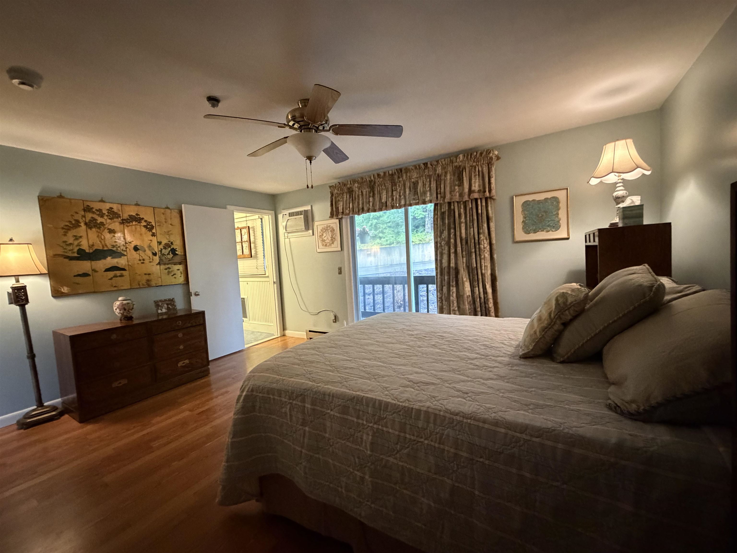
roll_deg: +2.5
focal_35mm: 14
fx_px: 298
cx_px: 368
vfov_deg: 85.7
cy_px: 276
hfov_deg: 102.1
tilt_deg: -4.3
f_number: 2.2
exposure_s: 1/40
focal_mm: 2.22
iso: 1000
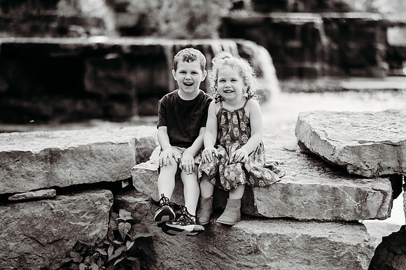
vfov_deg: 20.1
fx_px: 761
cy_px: 157
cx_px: 203
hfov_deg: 29.9
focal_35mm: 68
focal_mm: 58
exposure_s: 1/2000
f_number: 1.4
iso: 200
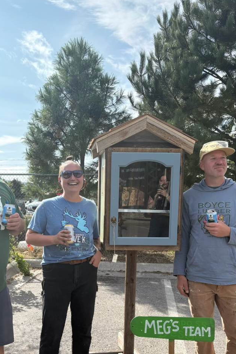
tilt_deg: -4.8
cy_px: 233
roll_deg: +1.3
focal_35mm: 37
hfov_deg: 35.7
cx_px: 83
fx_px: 364
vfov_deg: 51.0
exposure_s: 1/3448
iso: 64
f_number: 1.6
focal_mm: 5.96
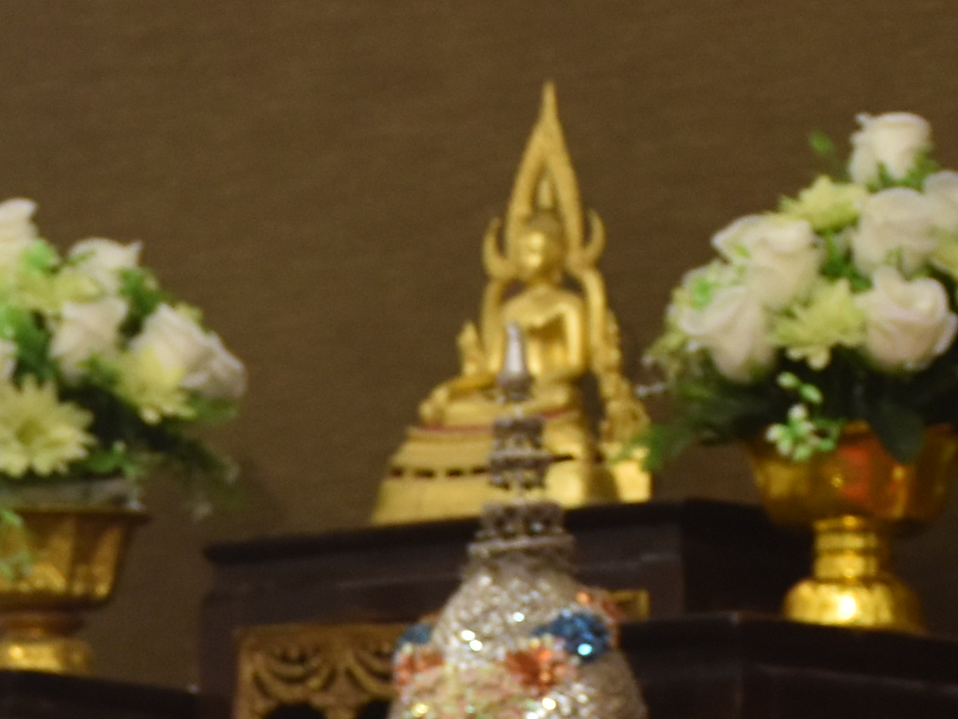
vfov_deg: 4.3
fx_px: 9538
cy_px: 1326
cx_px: -70
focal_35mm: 345
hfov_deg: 5.7
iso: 720
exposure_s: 1/60
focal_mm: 45
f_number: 4.5
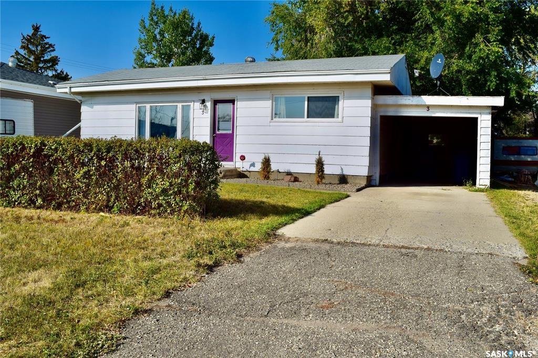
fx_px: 493
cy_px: 179
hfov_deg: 57.2
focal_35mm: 33
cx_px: 269
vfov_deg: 39.9
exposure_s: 1/500
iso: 220
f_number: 11
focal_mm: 22
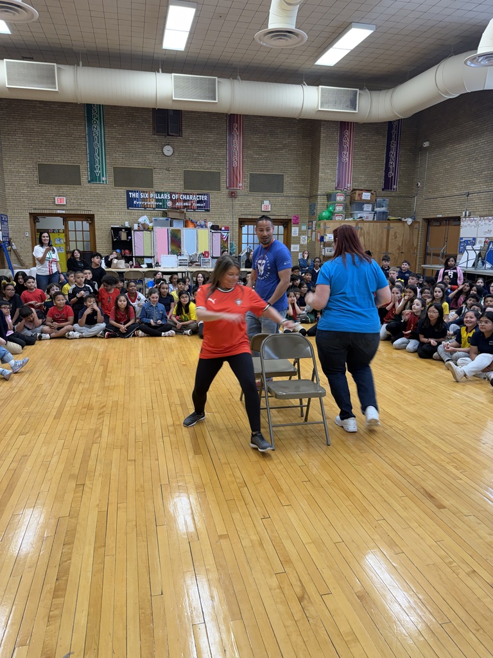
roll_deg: -1.0
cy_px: 329
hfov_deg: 56.8
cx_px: 246
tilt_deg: -11.0
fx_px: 456
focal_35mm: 24
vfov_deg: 71.6
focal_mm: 6.76
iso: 100
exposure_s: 1/60
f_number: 1.78
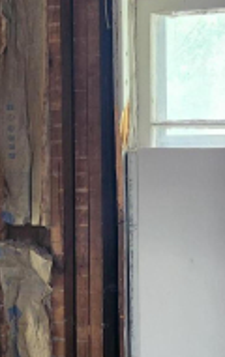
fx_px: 831
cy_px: 180
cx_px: 167
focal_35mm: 85
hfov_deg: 15.4
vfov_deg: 24.3
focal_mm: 5.4
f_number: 1.8
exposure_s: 1/120
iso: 500
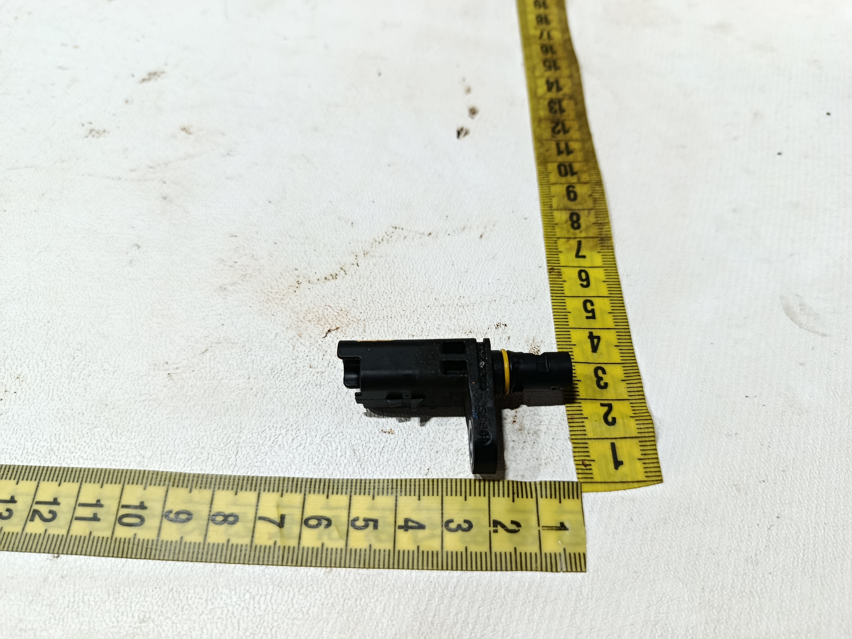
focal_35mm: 24
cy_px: 320
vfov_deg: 56.8
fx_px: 591
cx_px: 426
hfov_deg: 71.6
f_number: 1.7
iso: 273
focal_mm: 5.24
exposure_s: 1/120
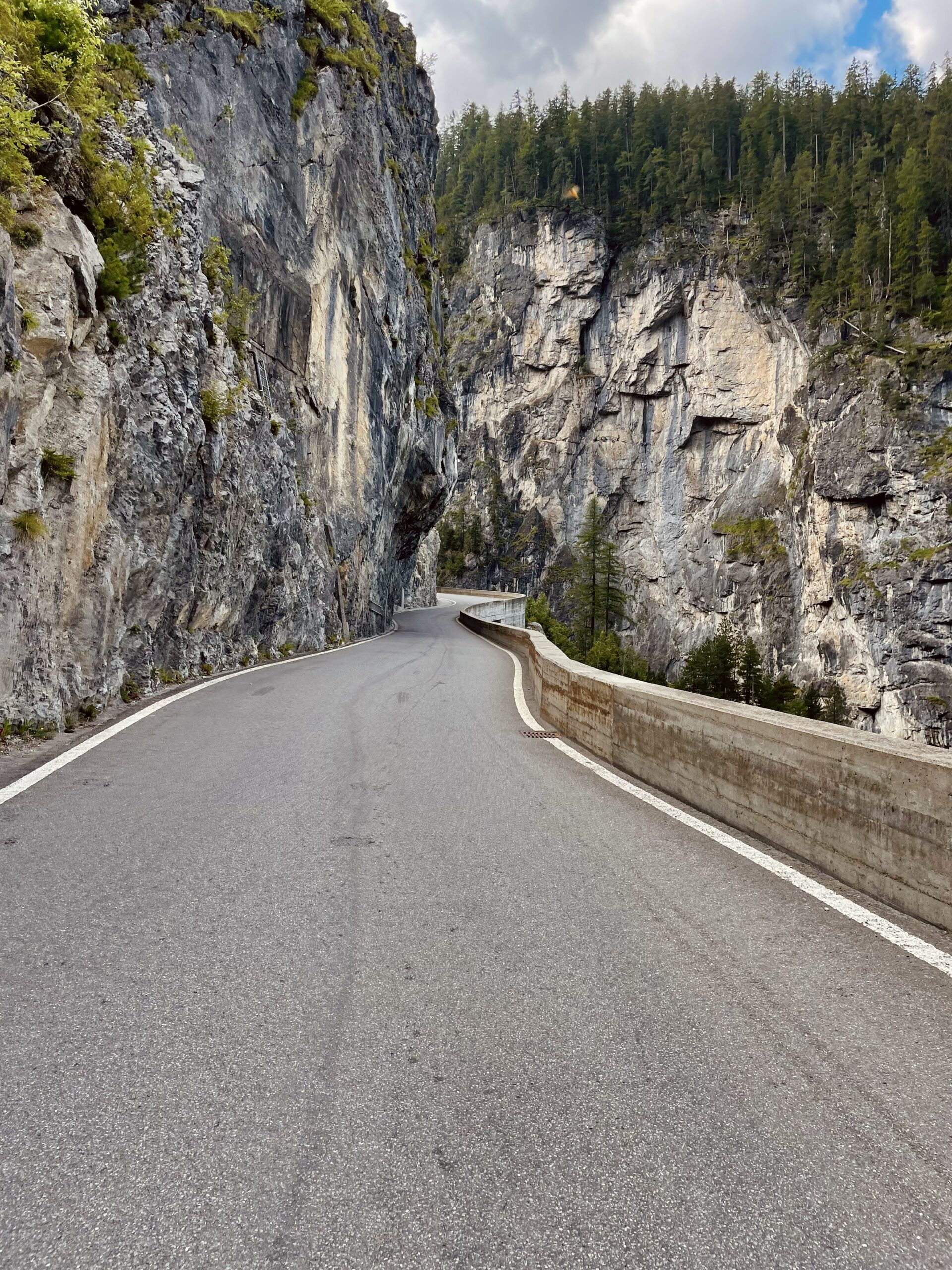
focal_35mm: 26
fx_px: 953
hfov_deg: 53.1
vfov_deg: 67.3
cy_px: 635
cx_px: 476
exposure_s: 1/812
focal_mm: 4.2
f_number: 1.6
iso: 32
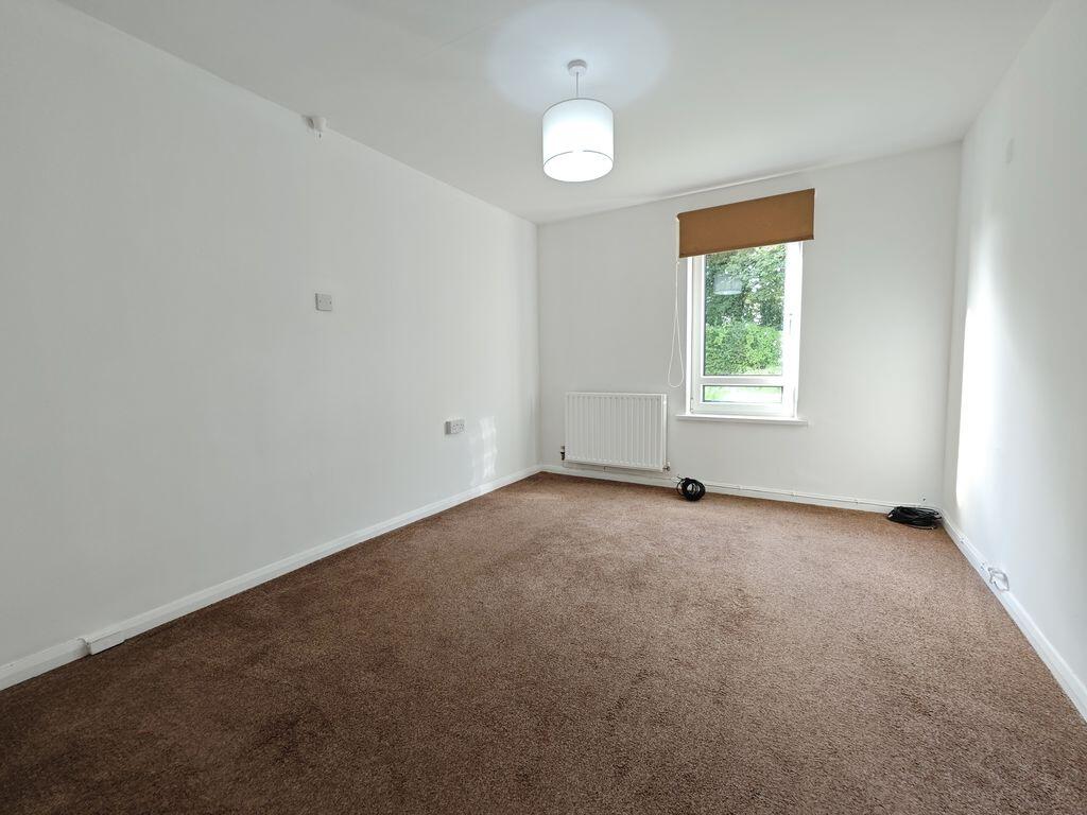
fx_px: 440
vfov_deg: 85.7
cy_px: 408
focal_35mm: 14
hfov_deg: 102.1
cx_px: 544
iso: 64
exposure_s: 1/50.3
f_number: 1.8
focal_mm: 2.03
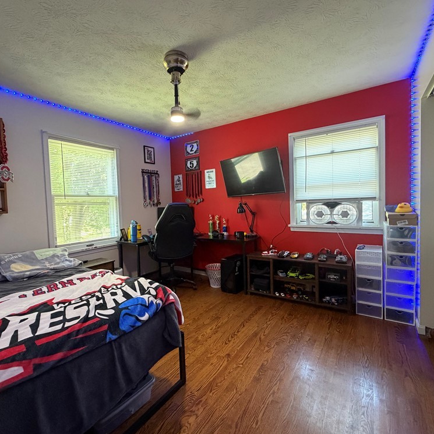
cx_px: 200
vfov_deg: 84.0
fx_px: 241
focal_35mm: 17
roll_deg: +2.3
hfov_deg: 83.8
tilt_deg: -2.7
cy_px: 214
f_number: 2.2
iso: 500
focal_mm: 2.22
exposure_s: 1/54
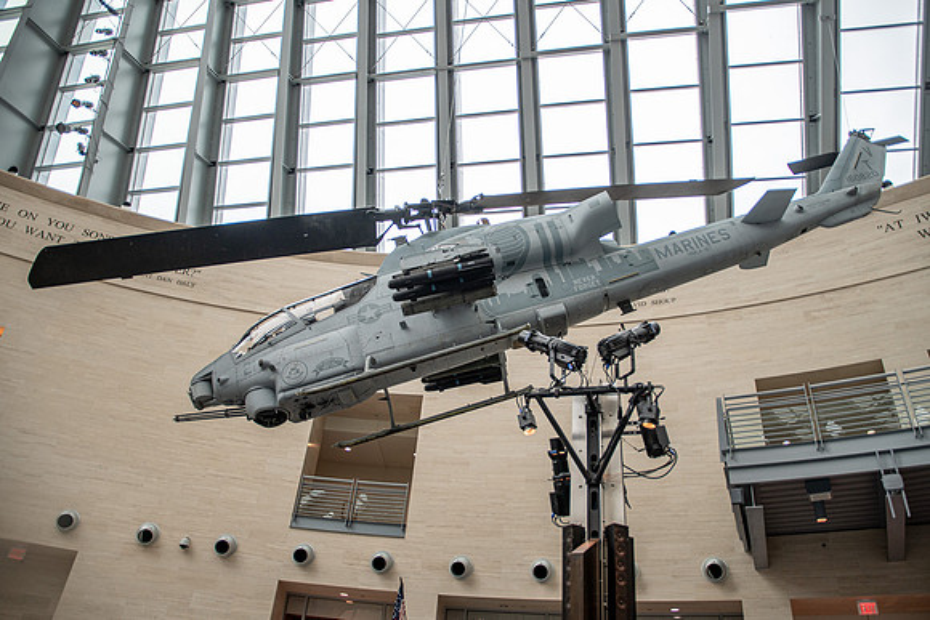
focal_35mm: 25
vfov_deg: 51.4
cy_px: 310
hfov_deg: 71.6
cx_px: 465
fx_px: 645
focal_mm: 16
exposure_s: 1/200
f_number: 2.8
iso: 100
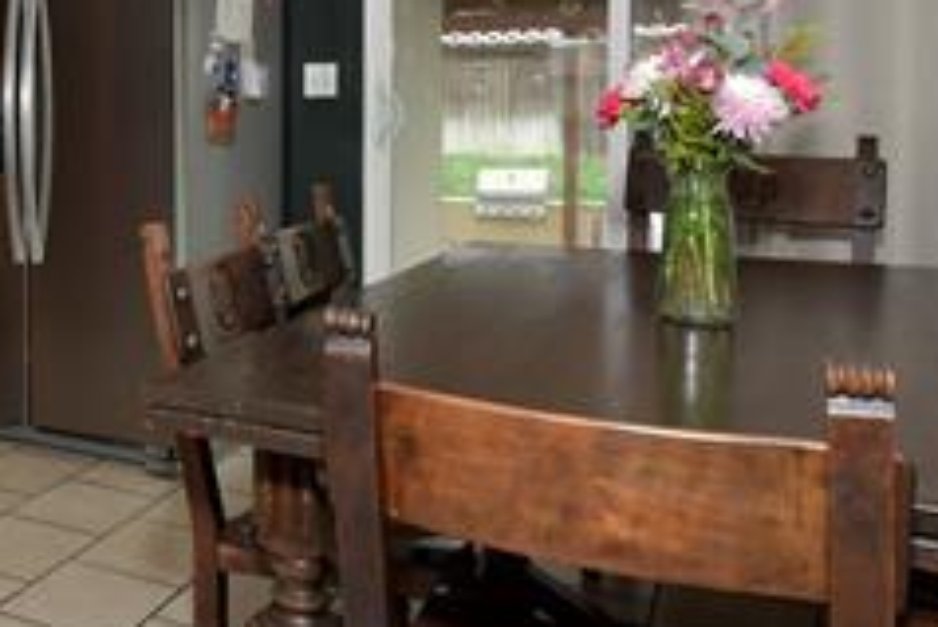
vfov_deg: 30.5
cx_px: 114
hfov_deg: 42.1
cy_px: 130
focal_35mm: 43
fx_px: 1121
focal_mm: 16
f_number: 10
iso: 1250
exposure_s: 1/160
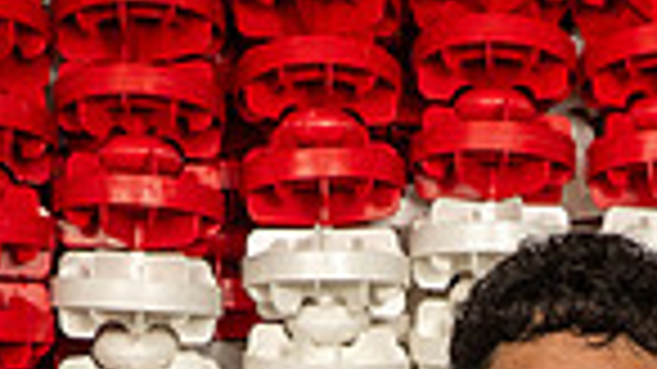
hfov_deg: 10.2
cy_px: 958
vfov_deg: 5.5
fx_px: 3657
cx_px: 590
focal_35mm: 210
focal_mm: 65
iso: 500
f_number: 7.1
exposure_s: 1/250
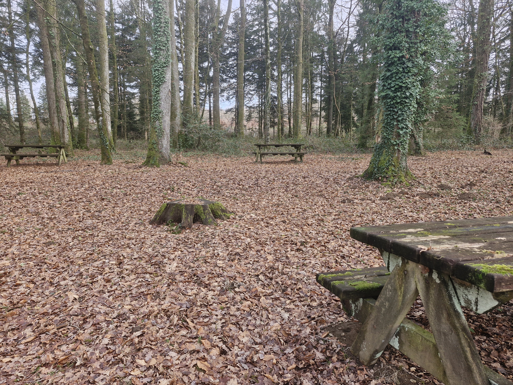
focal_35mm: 23
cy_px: 192
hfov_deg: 73.9
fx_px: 341
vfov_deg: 58.9
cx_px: 256
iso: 50
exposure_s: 1/180
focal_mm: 5.54
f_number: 1.8
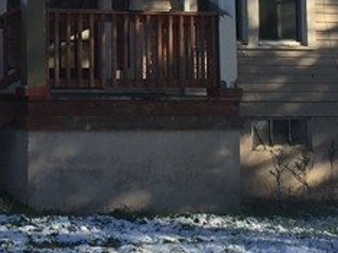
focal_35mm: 127
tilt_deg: +7.9
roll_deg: -0.2
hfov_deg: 15.3
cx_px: 9
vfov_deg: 11.4
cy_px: -77
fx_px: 1239
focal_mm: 4.15
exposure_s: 1/942
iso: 32
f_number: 2.2
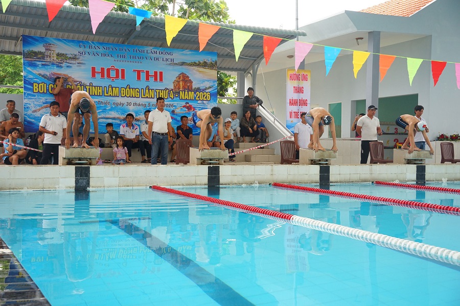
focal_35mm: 47
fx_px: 601
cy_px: 153
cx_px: 230
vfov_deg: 28.6
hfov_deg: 41.9
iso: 800
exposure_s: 1/100
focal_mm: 47
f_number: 5.6
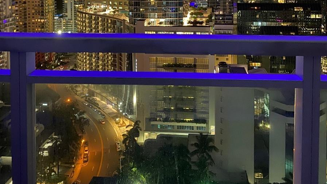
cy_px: -6
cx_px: 164
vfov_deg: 28.9
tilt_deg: -2.9
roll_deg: +0.0
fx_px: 329
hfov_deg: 52.8
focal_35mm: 38
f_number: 1.8
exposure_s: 1/8
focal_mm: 4.25
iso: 800
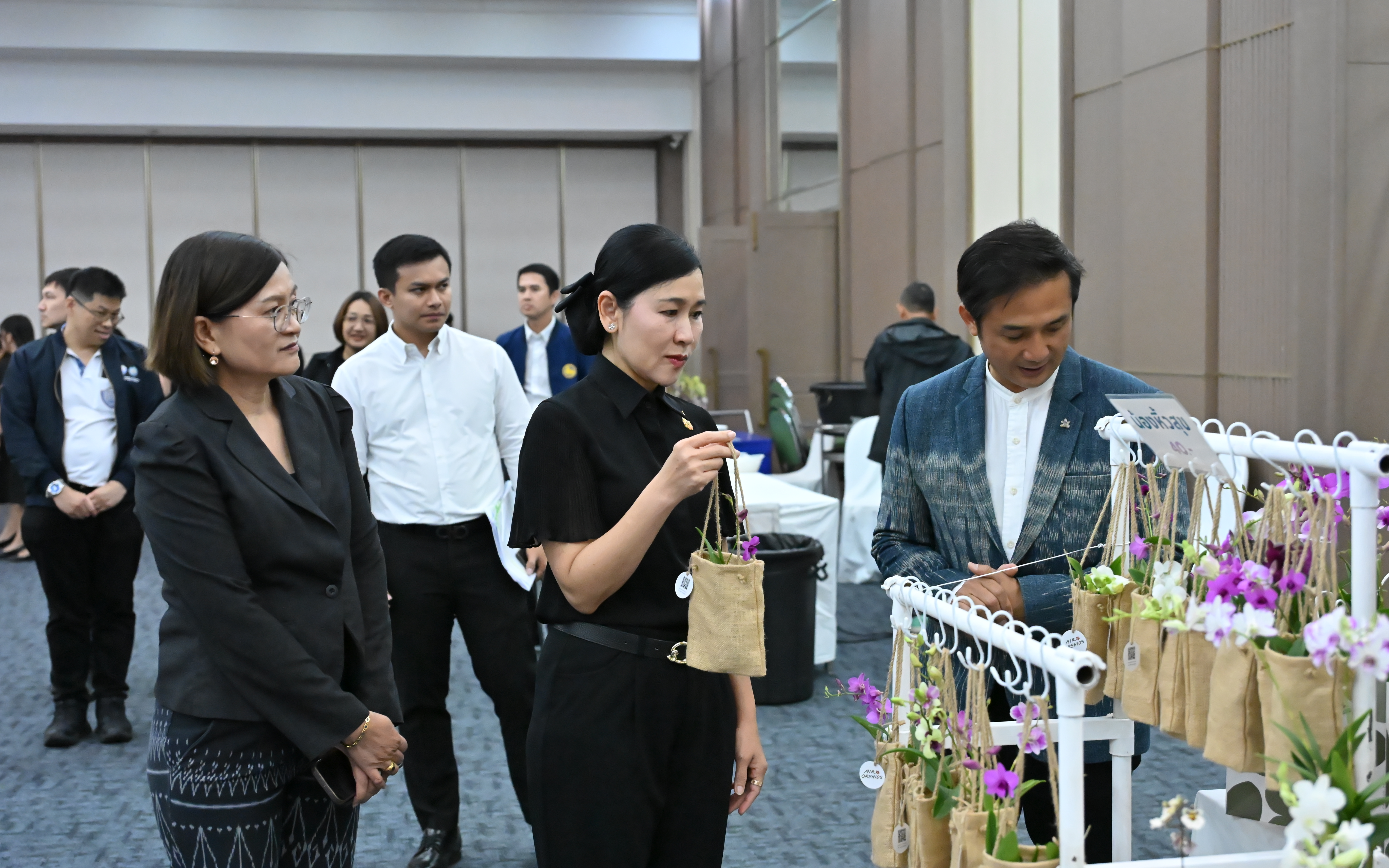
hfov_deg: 45.3
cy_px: 425
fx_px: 1666
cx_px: 696
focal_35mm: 44
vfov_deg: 29.2
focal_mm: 43
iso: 10000
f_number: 4
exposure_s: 1/400
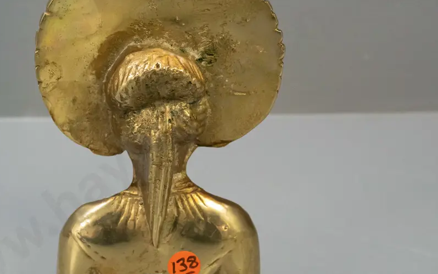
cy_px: 139
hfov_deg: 30.0
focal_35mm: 68
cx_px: 159
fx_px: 812
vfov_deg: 19.1
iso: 3200
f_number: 5.6
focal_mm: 25
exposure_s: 1/125
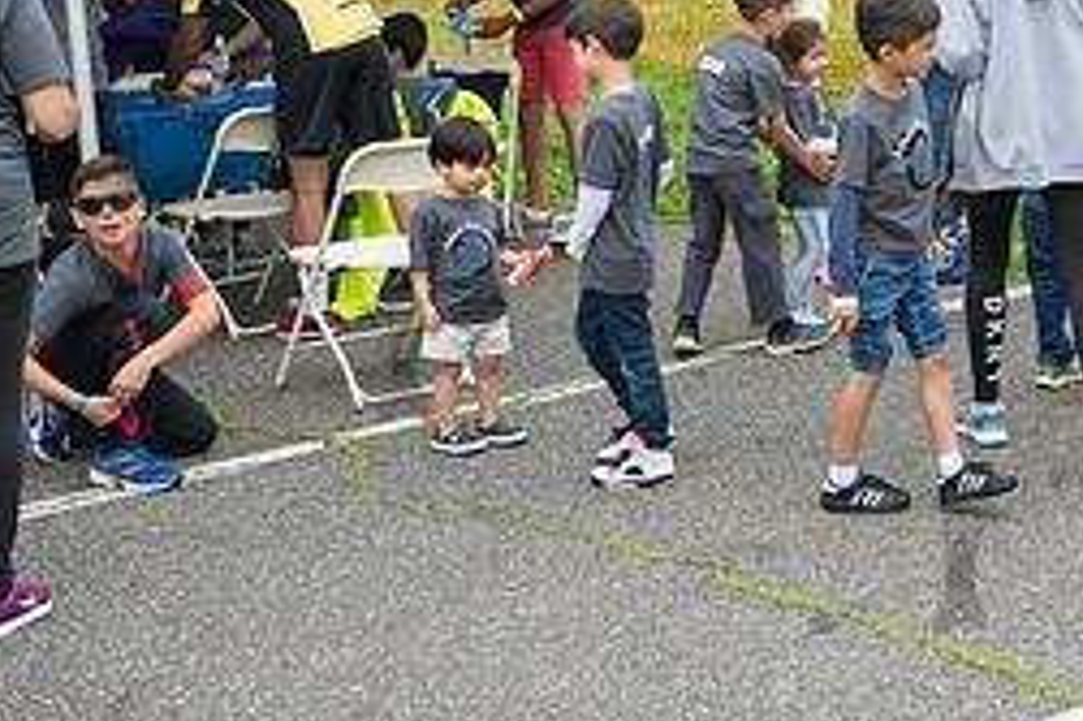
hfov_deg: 26.5
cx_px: 958
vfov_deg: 18.2
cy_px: 136
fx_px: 2225
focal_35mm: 74
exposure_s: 1/800
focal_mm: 32
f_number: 3.5
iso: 200
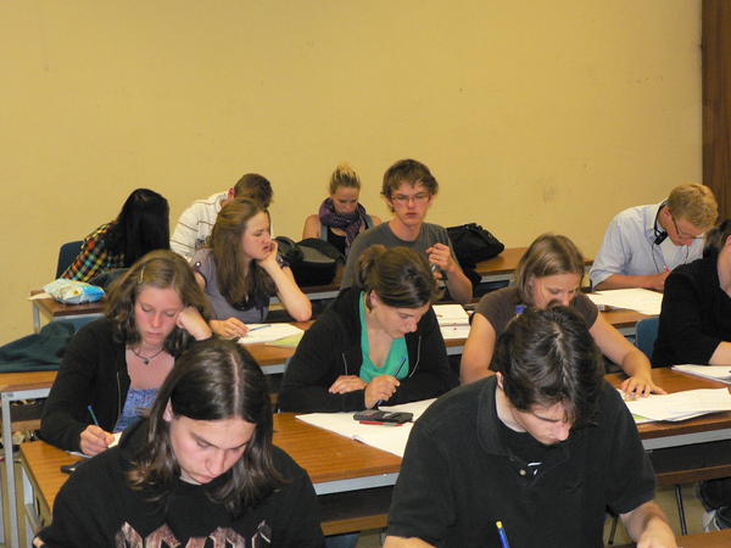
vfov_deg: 21.9
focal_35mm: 67
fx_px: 1415
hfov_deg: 29.0
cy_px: 274
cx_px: 366
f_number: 3.2
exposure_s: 1/60
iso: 400
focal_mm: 11.2
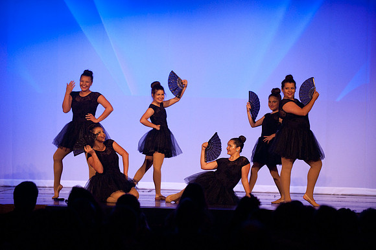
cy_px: 125
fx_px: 1409
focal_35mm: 135
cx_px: 188
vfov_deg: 10.1
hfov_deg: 15.2
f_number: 2.8
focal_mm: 135
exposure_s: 1/200
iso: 3200
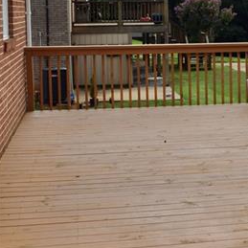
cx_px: 239
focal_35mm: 68
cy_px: 52
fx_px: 551
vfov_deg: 25.0
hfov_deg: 24.4
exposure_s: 1/200
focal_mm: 18
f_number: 7.1
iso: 100
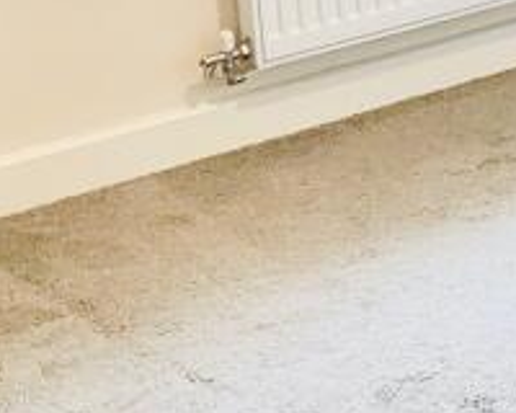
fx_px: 1985
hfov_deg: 13.3
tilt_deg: -11.0
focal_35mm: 130
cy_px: -299
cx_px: 939
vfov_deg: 11.2
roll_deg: +1.5
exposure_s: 1/50
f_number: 1.8
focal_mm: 4.25
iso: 50
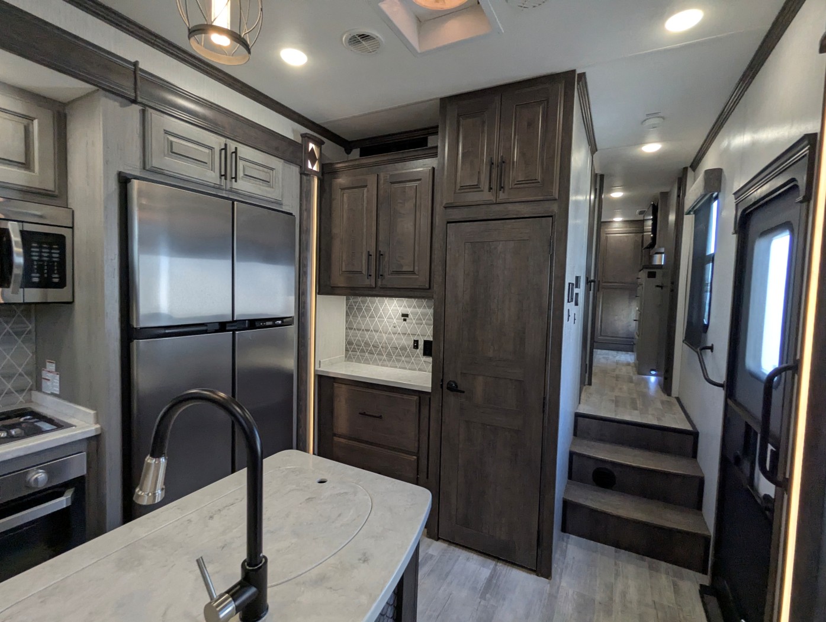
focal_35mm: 16
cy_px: 311
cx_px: 413
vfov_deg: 78.2
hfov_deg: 94.4
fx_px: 382
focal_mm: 2.35
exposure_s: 1/100
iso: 274
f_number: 2.2
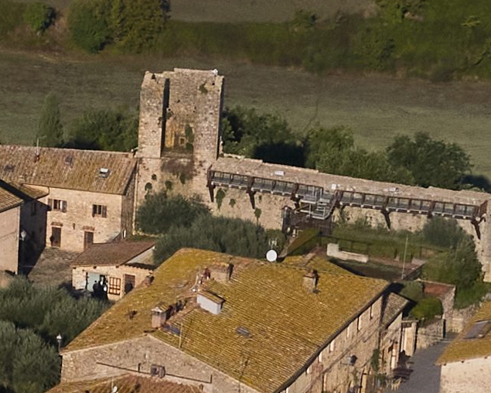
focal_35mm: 226
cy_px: 484
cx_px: -329
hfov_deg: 8.3
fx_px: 3284
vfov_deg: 6.8
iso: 800
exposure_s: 1/240
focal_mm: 10.26
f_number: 6.3
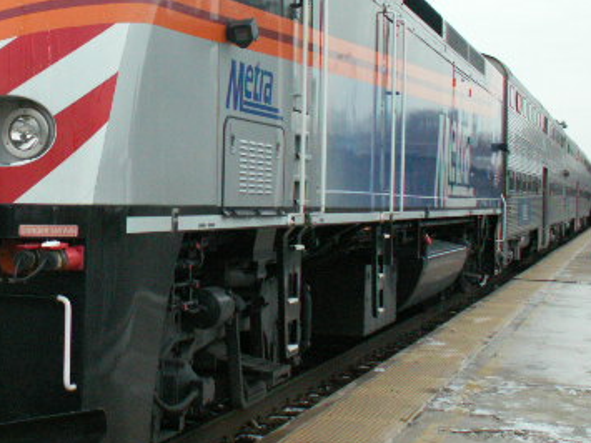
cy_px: 145
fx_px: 1263
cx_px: 77
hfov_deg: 25.6
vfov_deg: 19.8
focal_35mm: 74
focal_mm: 6.82
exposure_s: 1/640
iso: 160
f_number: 2.8
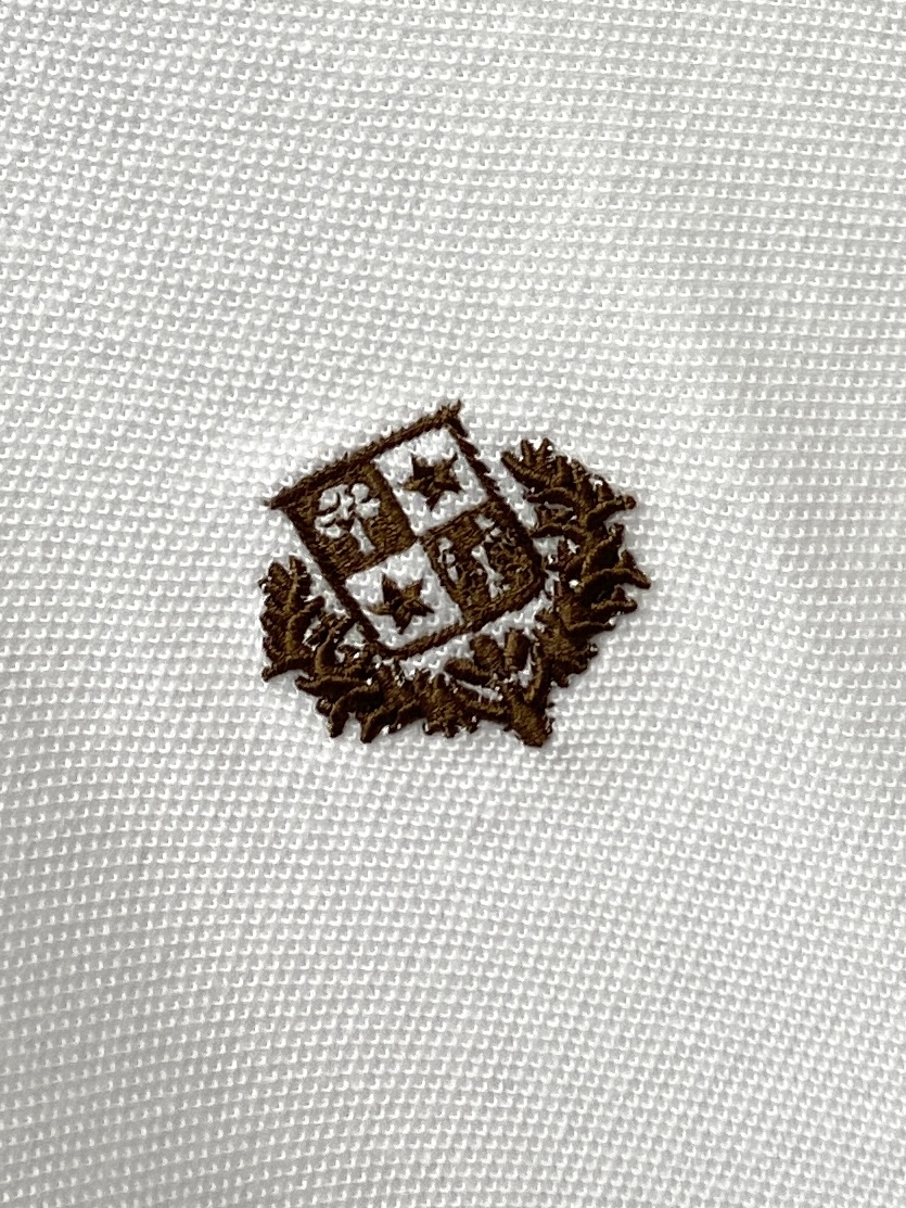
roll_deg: +29.1
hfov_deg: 53.1
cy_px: 604
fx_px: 907
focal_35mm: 26
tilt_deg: -11.9
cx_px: 453
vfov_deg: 67.3
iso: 50
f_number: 1.8
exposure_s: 1/122
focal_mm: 4.25
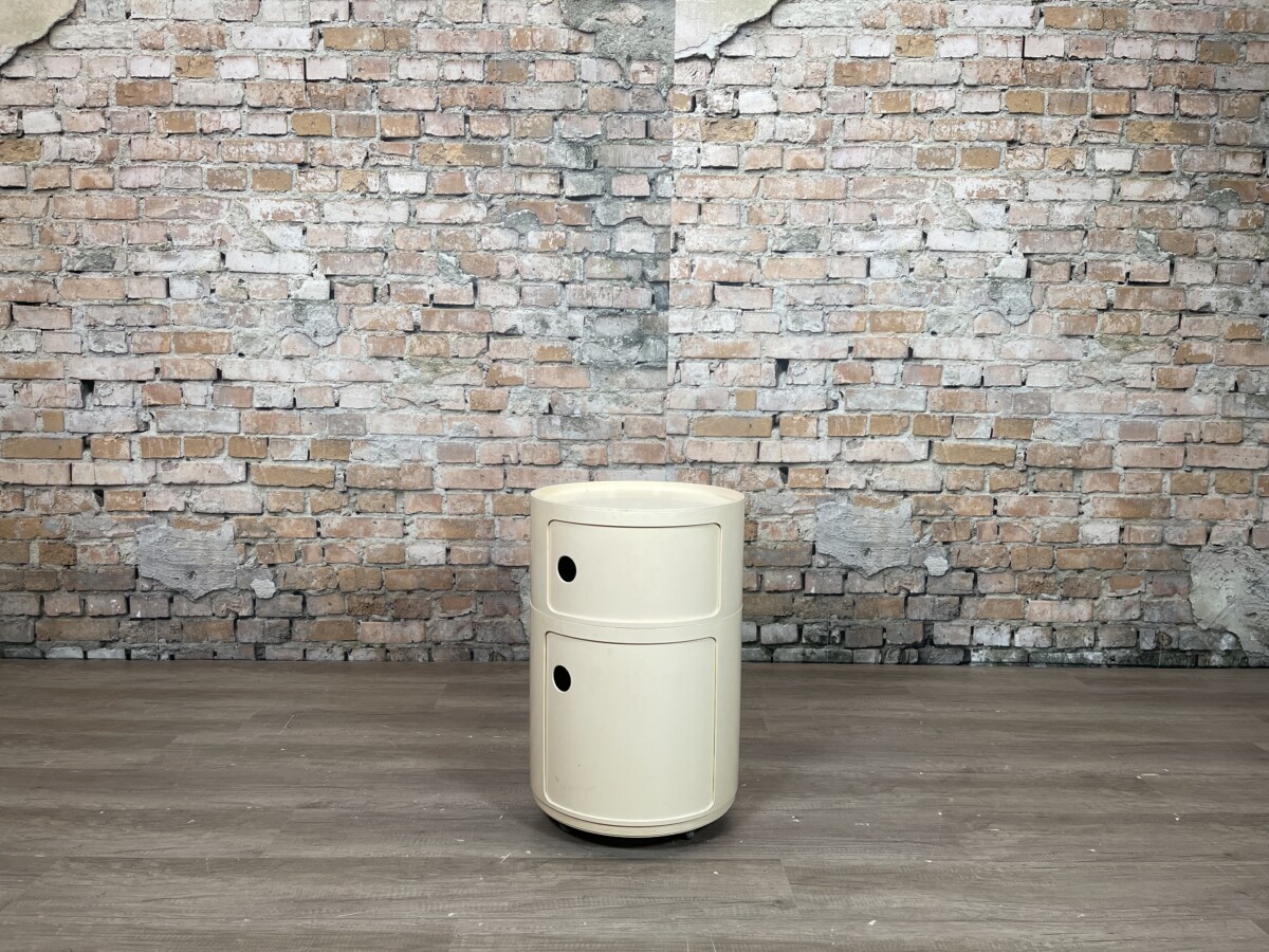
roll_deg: -0.9
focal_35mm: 26
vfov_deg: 53.1
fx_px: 953
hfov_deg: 67.3
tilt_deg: -7.3
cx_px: 634
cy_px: 476
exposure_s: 1/100
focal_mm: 5.1
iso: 80
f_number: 1.6
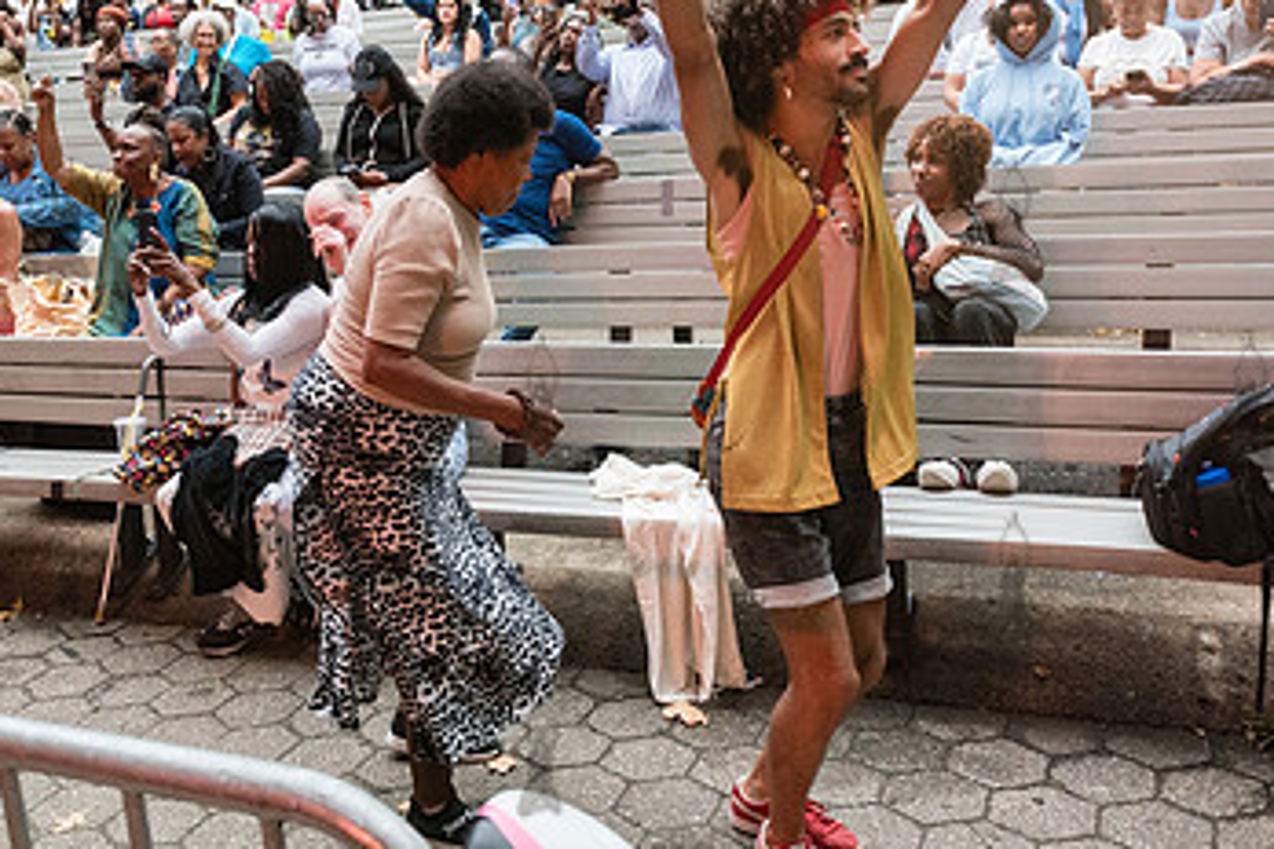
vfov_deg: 33.4
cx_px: 538
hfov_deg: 48.3
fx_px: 1415
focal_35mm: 40
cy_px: 397
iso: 3200
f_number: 4
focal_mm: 24
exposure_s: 1/320
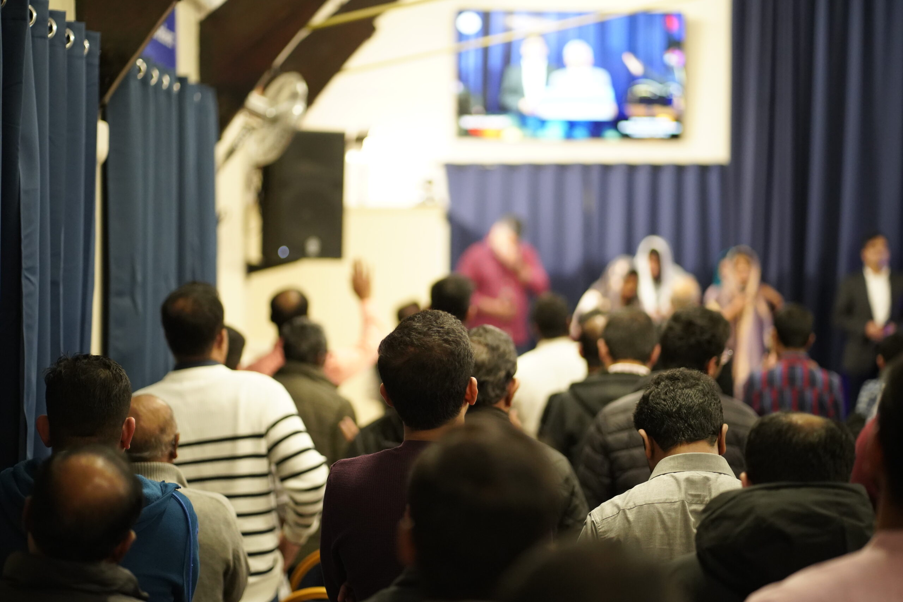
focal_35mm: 85
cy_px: 301
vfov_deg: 16.1
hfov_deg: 23.9
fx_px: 2132
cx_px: 452
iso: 4000
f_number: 1.8
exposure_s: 1/320
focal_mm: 85
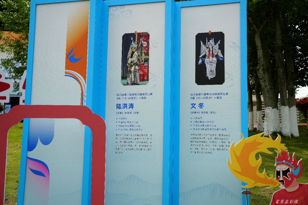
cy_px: 102
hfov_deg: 47.4
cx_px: 154
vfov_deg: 32.6
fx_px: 351
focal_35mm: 41
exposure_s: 1/640
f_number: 5
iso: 100
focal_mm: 41
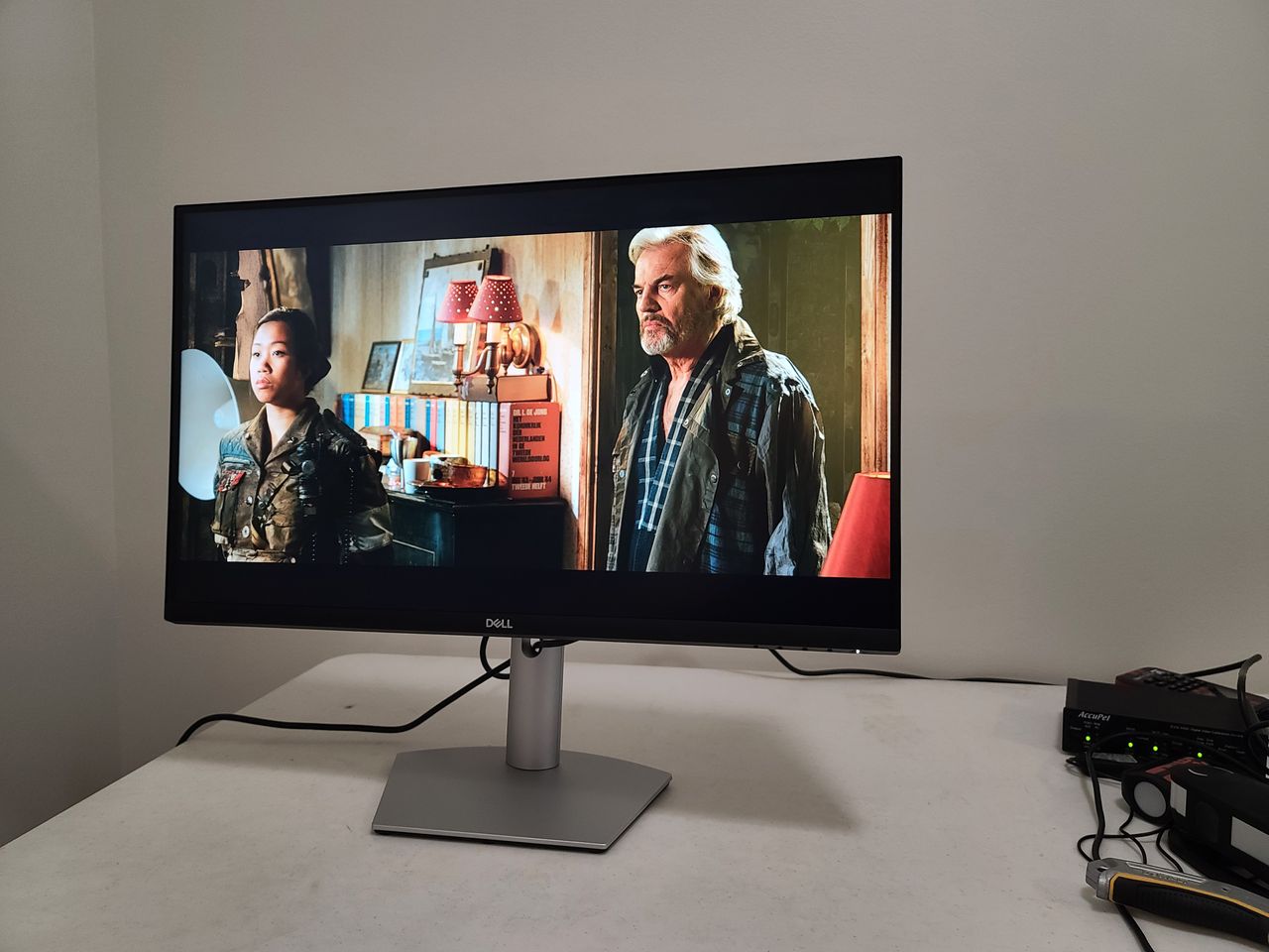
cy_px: 476
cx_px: 634
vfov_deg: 54.9
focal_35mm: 25
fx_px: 916
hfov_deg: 69.4
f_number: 1.8
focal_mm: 7
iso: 250
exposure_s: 1/59
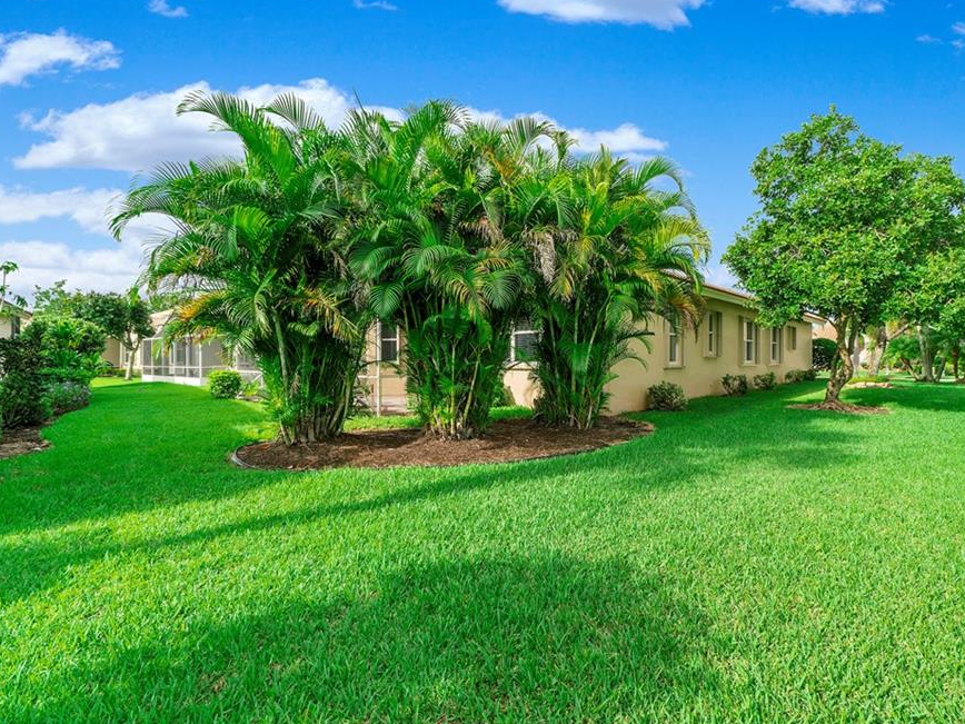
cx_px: 539
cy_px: 363
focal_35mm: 17
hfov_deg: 90.6
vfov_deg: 74.7
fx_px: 474
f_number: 11
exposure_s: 1/100
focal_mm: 10
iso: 100
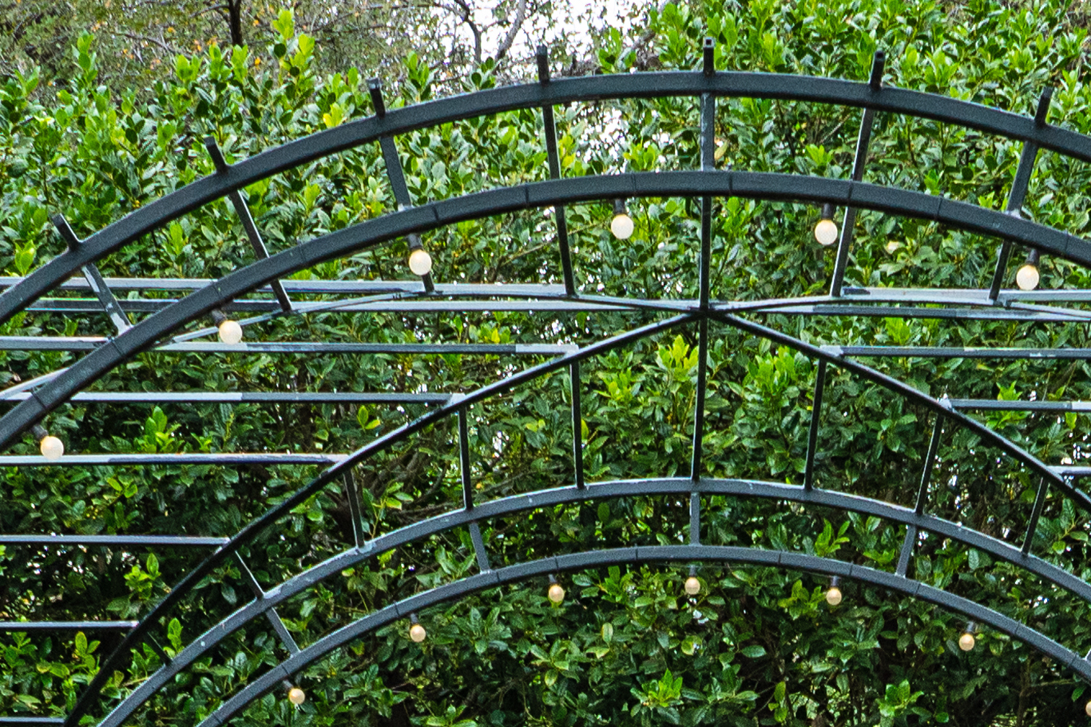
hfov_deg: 14.1
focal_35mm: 145
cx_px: 736
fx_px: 4393
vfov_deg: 8.8
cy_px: 1570
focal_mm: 22
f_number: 8
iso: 200
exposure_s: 1/80
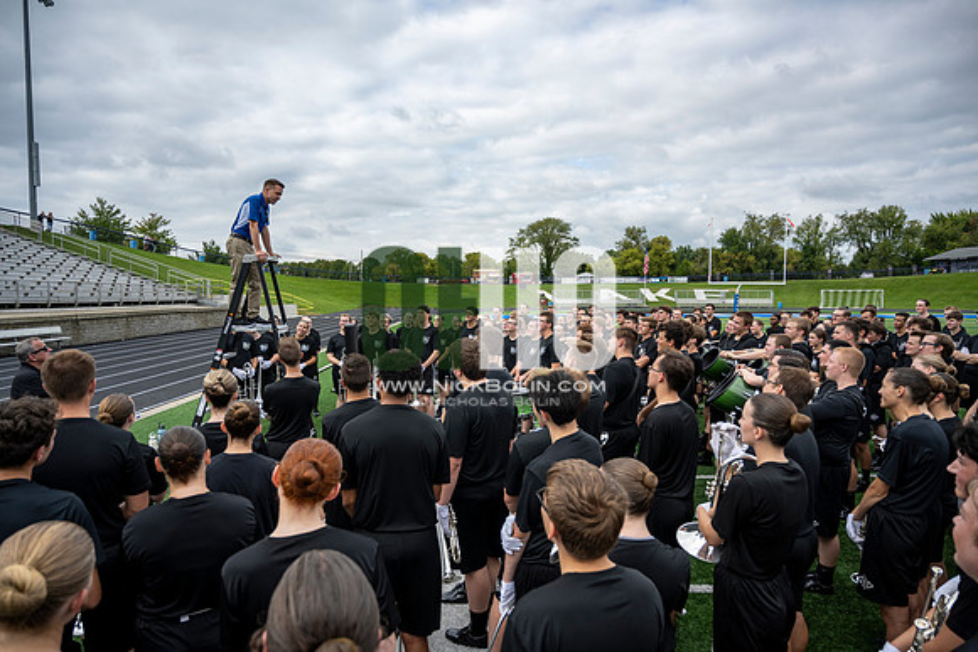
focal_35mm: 24
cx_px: 489
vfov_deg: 53.2
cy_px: 326
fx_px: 652
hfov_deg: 73.7
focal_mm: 24
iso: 125
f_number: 4
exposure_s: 1/800
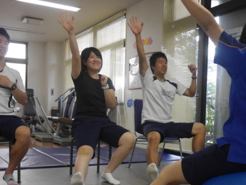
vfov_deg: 31.2
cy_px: 129
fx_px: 327
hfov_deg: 41.2
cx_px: 130
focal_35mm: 46
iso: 1600
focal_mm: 15
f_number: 3.6
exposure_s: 1/250
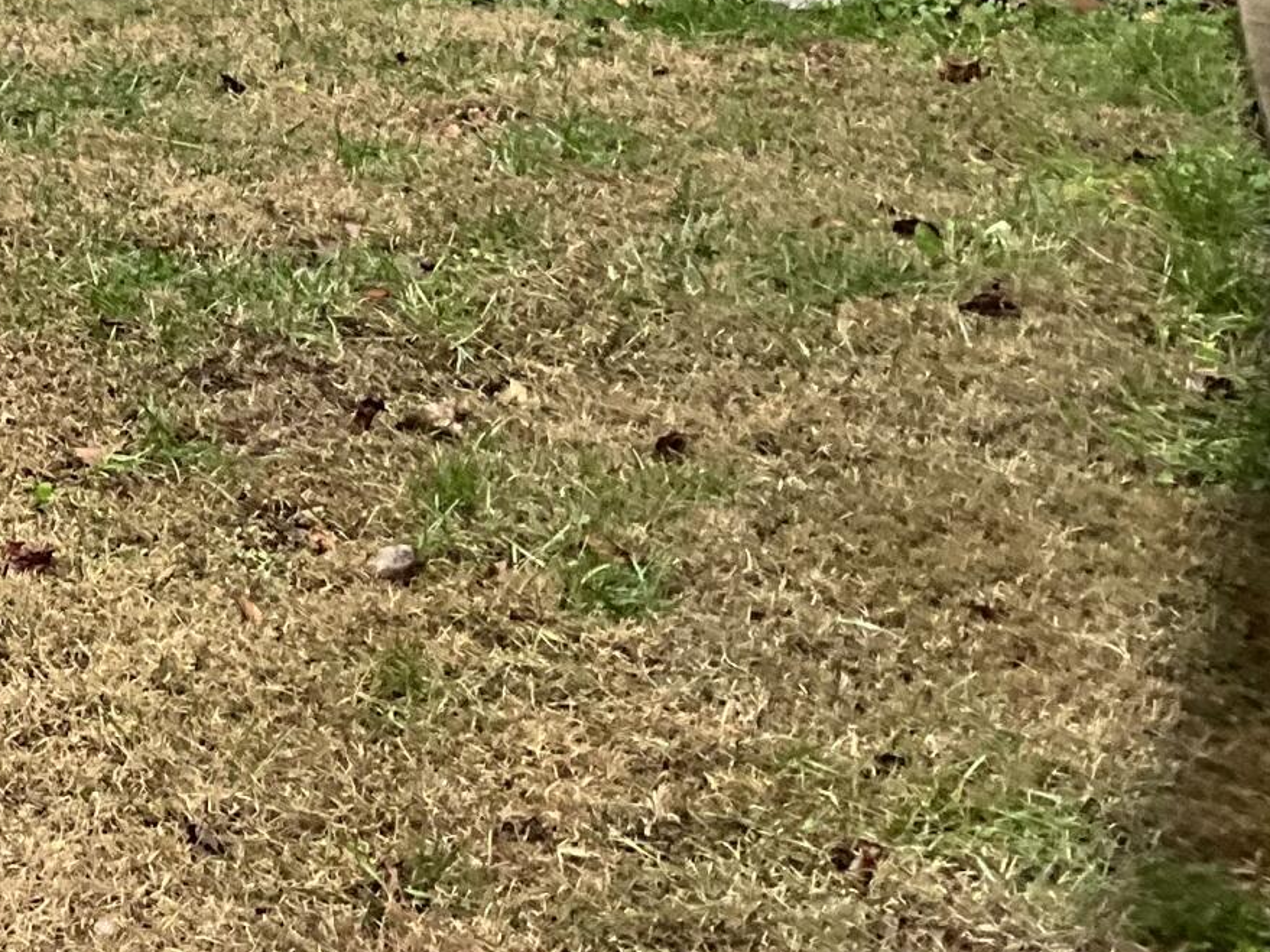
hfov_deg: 17.7
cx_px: -653
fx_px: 3632
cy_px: -338
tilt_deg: -7.3
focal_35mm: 99
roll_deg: +0.2
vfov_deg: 14.2
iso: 64
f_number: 1.8
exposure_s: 1/112
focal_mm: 3
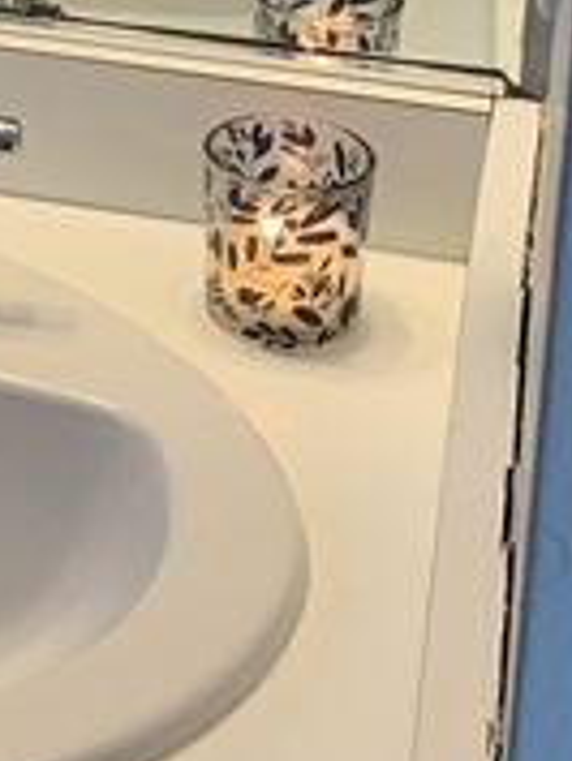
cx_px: -318
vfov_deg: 16.3
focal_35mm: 113
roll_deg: +0.3
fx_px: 2487
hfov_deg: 12.4
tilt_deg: -15.4
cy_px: -284
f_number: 1.8
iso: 80
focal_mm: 4.25
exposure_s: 1/120
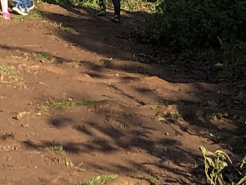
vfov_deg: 6.9
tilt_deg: +4.4
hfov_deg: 9.9
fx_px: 1414
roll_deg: +2.2
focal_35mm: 199
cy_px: -329
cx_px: 1
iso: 20
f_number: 1.8
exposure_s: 1/1066
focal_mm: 3.99
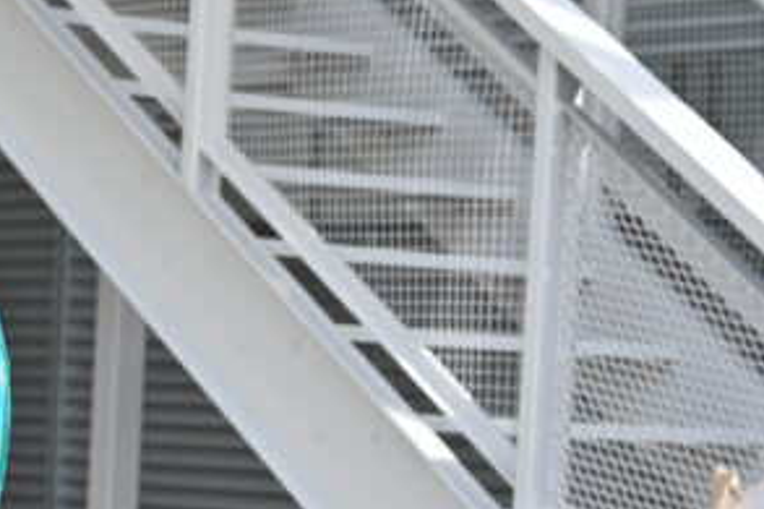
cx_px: -193
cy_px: 711
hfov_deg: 11.7
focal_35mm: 171
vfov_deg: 7.9
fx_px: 3627
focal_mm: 49
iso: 100
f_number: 4
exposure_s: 1/400
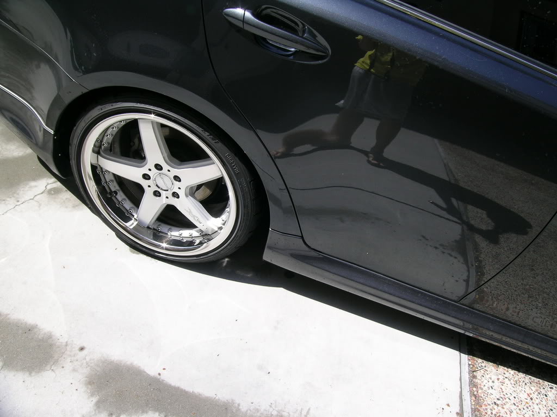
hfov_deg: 63.4
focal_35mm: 28
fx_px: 451
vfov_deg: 49.7
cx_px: 278
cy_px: 208
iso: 50
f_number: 5.6
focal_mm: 5.8
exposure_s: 1/206
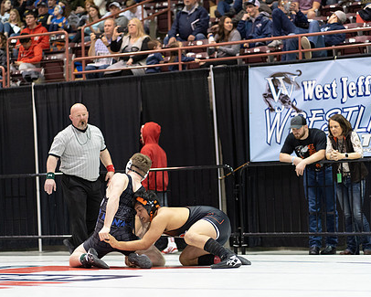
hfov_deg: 16.9
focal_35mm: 114
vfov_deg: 13.5
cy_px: 167
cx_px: 196
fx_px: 1252
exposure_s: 1/500
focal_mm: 85
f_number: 1.8
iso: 2500
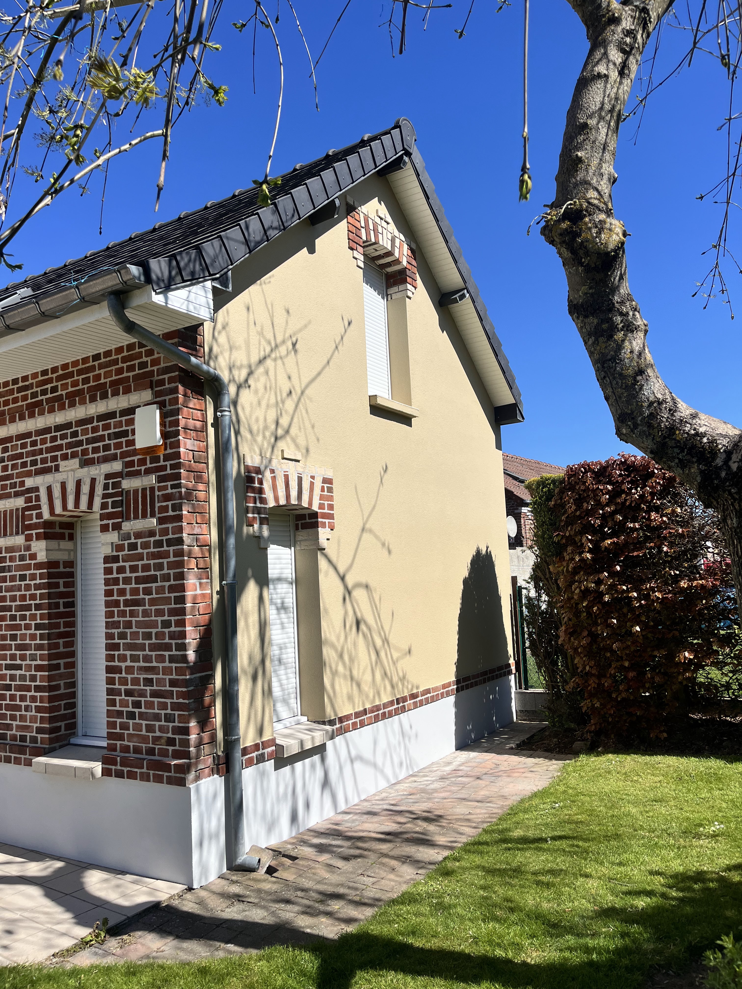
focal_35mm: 26
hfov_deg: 53.1
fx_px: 743
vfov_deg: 67.3
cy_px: 494
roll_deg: +3.2
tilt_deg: +5.5
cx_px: 371
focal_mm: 5.1
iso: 50
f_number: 1.6
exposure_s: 1/5319
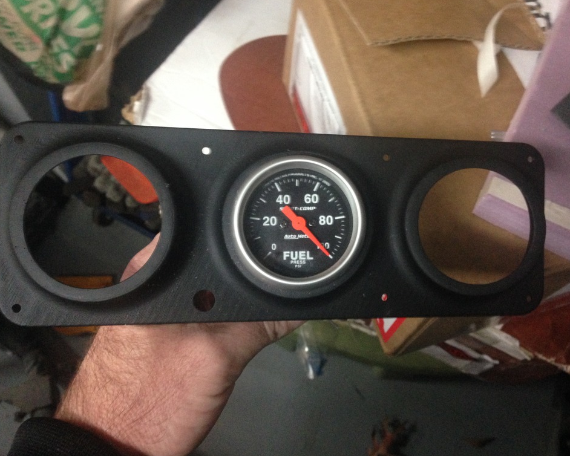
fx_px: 591
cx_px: 301
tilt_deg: -64.5
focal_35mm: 35
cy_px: 226
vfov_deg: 42.2
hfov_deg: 51.5
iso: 400
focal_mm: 4.12
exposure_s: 1/17
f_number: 2.4
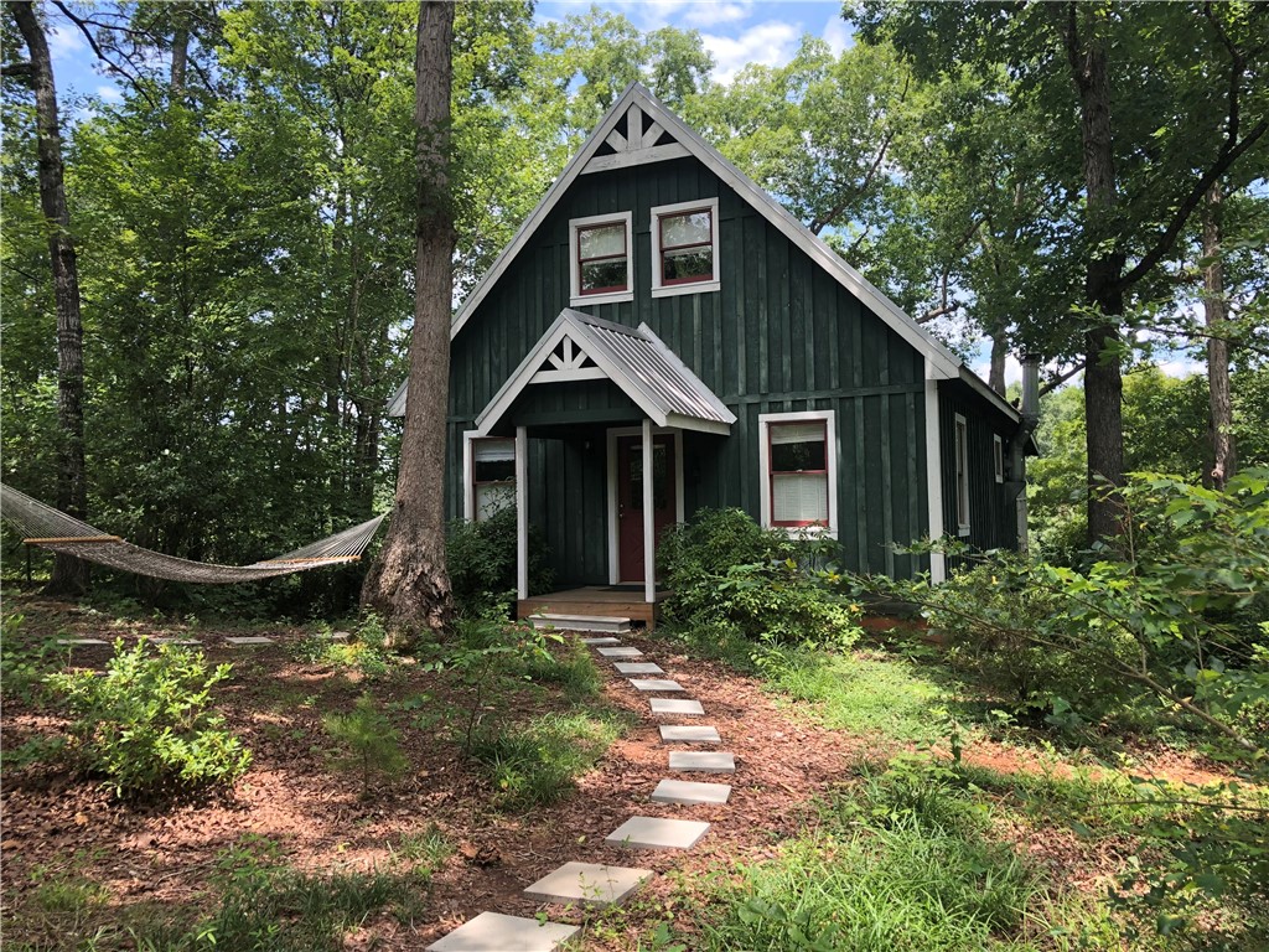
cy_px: 476
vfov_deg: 49.7
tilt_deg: +1.2
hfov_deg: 63.4
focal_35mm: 28
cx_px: 634
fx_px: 1026
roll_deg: +1.1
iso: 20
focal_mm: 3.99
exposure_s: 1/249
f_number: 1.8
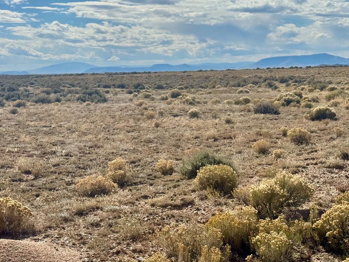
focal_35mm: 73
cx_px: 238
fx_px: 736
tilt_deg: -4.6
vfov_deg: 20.2
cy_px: 113
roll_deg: +0.9
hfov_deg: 26.5
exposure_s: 1/15385
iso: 80
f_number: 1.78
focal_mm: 6.76
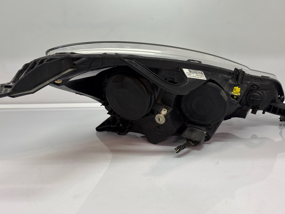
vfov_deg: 44.1
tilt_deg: -15.3
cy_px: 120
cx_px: 153
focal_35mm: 32
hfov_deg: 56.8
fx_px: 263
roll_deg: -0.3
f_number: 1.6
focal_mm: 5.96
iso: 80
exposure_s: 1/100
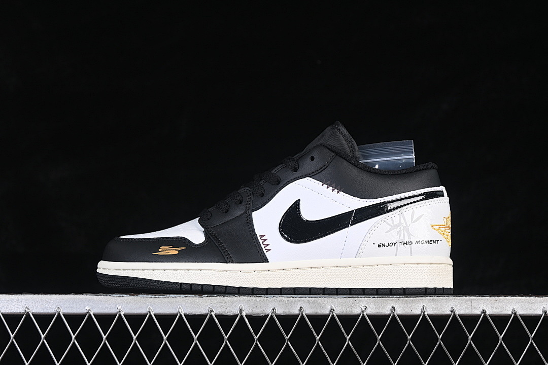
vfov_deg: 18.2
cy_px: 182
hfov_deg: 27.0
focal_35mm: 75
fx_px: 1142
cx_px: 274
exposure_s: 1/60
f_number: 7.1
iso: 160
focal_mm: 50
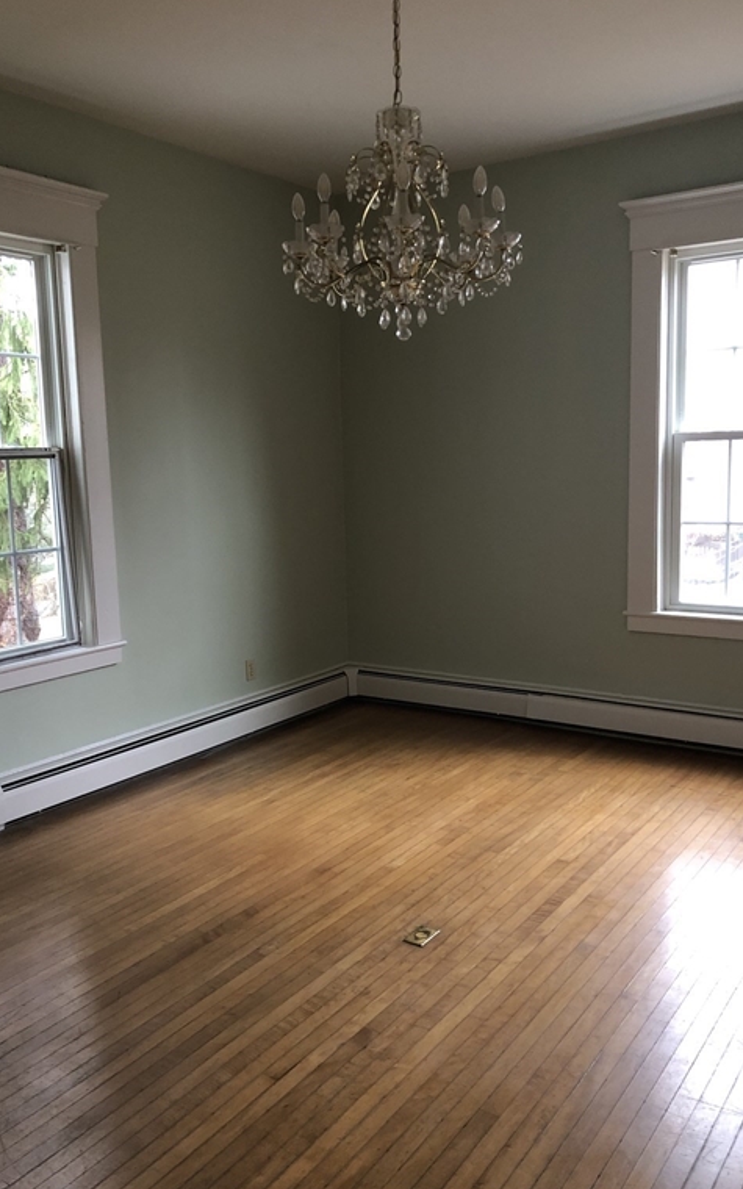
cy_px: 596
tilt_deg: -8.1
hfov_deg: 41.8
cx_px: 382
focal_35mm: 30
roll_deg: +1.7
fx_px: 972
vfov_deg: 62.9
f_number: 1.8
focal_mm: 4
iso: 100
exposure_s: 1/9
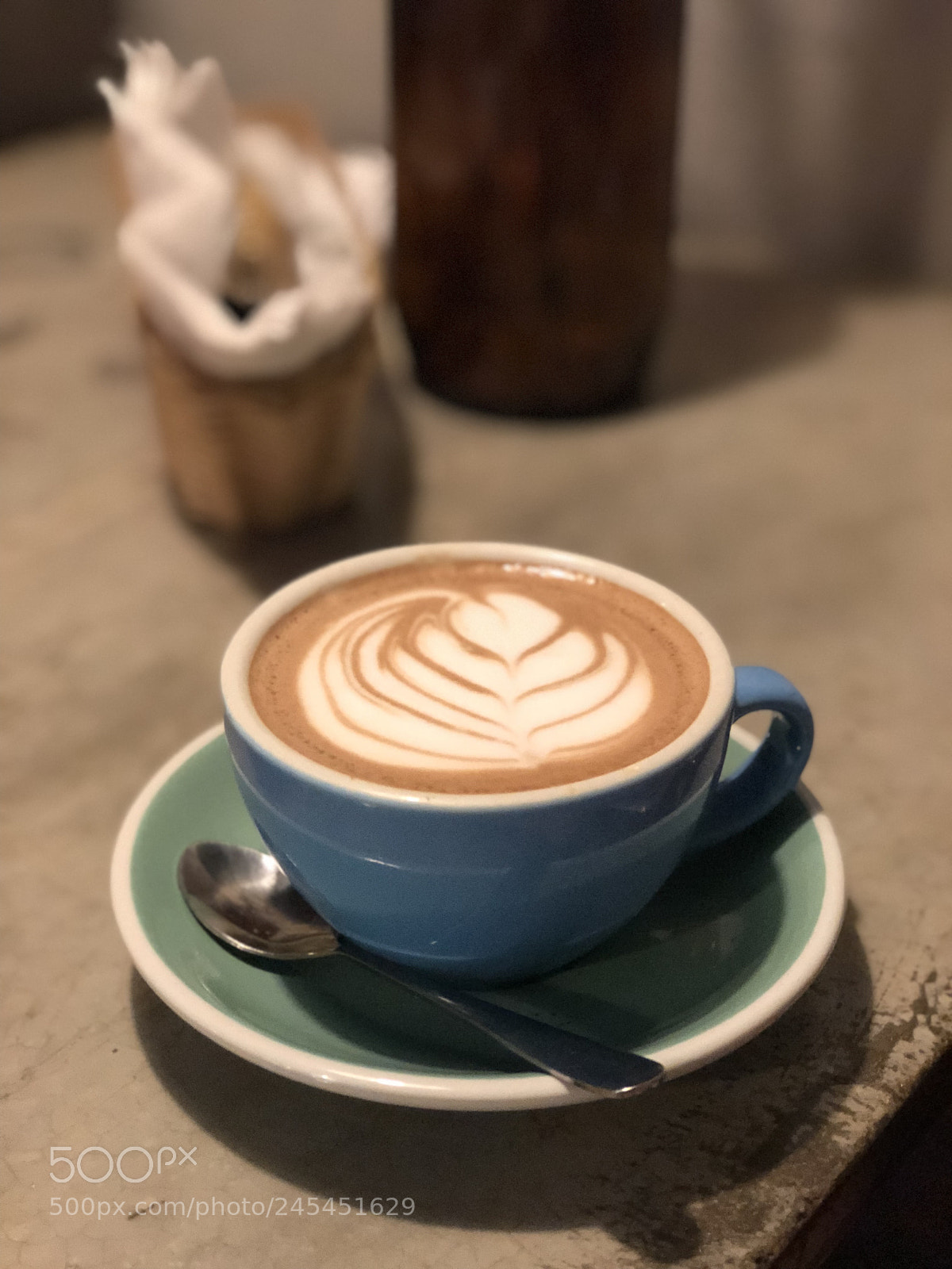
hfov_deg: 25.7
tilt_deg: -28.6
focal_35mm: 57
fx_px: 2090
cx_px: 476
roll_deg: +0.8
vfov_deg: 33.8
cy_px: 634
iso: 1250
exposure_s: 1/50
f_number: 2.8
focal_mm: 6.6
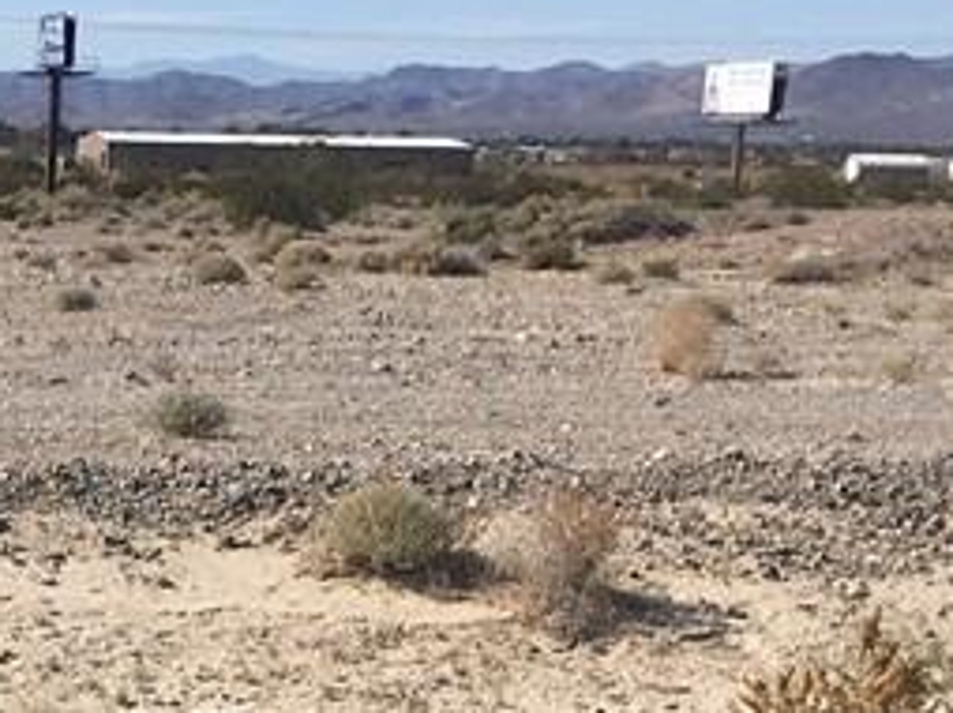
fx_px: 3218
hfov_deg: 16.2
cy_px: 1092
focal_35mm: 117
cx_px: -199
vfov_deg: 12.0
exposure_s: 1/2747
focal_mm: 4.15
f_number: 2.2
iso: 25
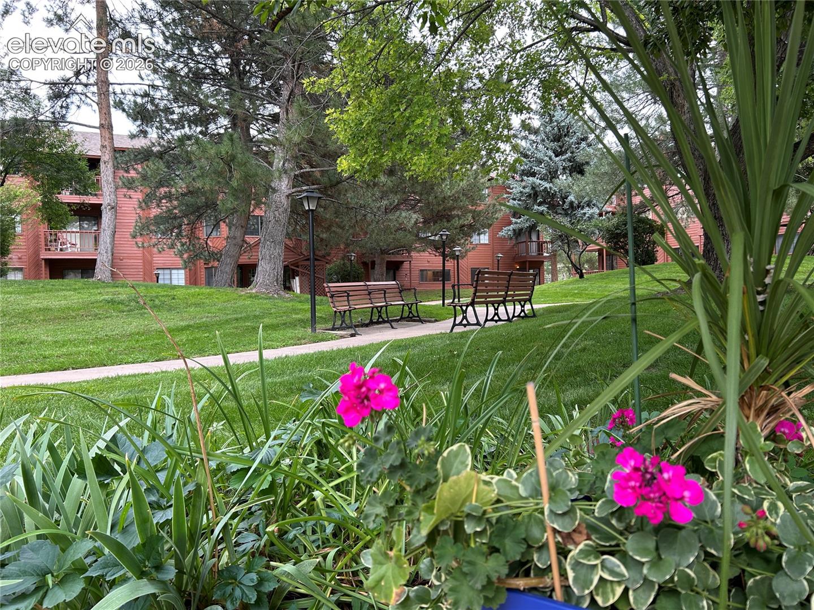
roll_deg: +1.9
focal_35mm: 26
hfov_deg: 67.3
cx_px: 407
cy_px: 305
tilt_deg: -0.5
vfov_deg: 53.1
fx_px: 611
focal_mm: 5.7
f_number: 1.5
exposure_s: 1/185
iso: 50
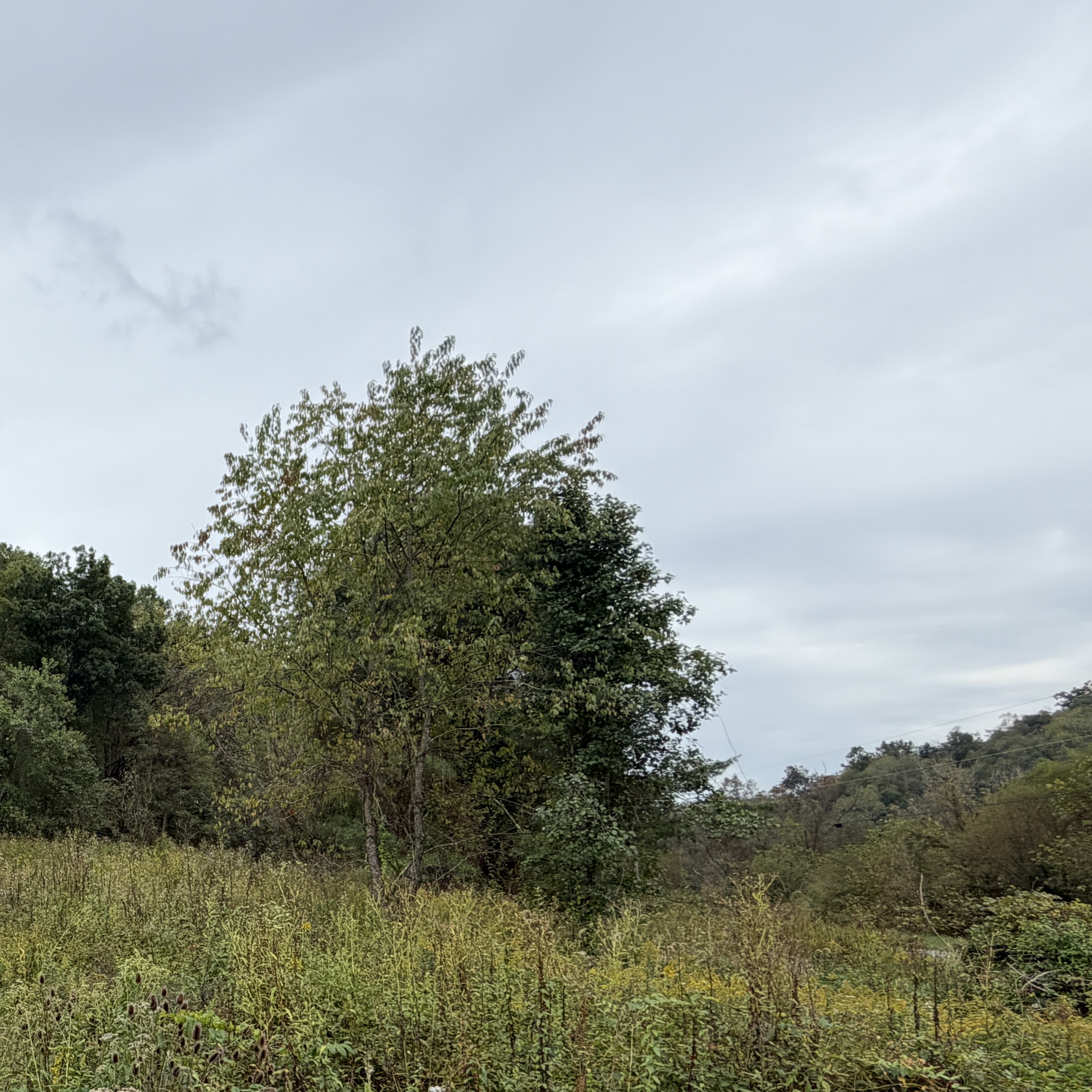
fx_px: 1035
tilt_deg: +9.0
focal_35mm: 29
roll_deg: +1.5
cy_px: 743
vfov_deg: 54.3
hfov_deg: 46.8
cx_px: 9
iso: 40
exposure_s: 1/770
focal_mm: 2.22
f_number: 2.2
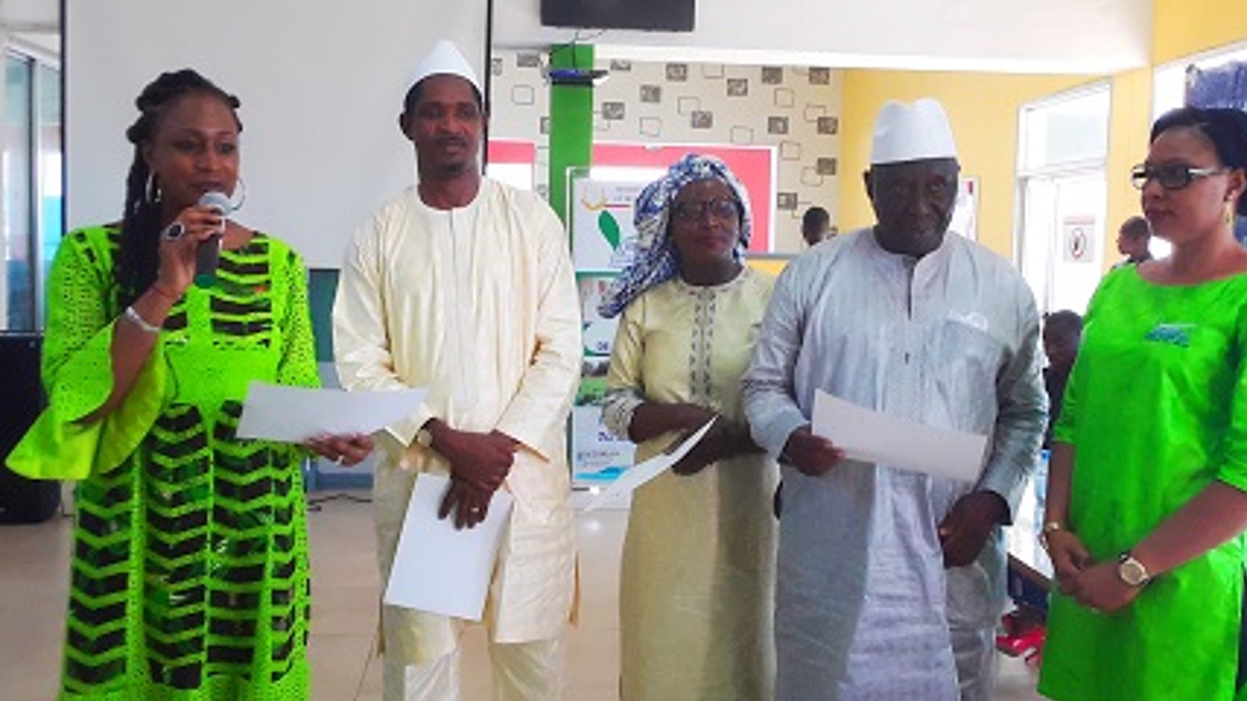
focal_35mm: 36
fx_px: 1190
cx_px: 637
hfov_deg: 55.3
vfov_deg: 32.8
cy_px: 307
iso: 100
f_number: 1.9
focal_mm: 2.2
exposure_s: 1/50
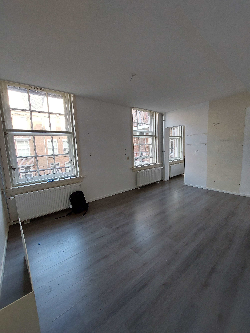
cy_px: 166
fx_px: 125
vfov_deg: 106.2
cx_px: 125
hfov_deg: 89.9
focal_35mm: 13
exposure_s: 1/50
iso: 125
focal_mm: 1.74
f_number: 2.2
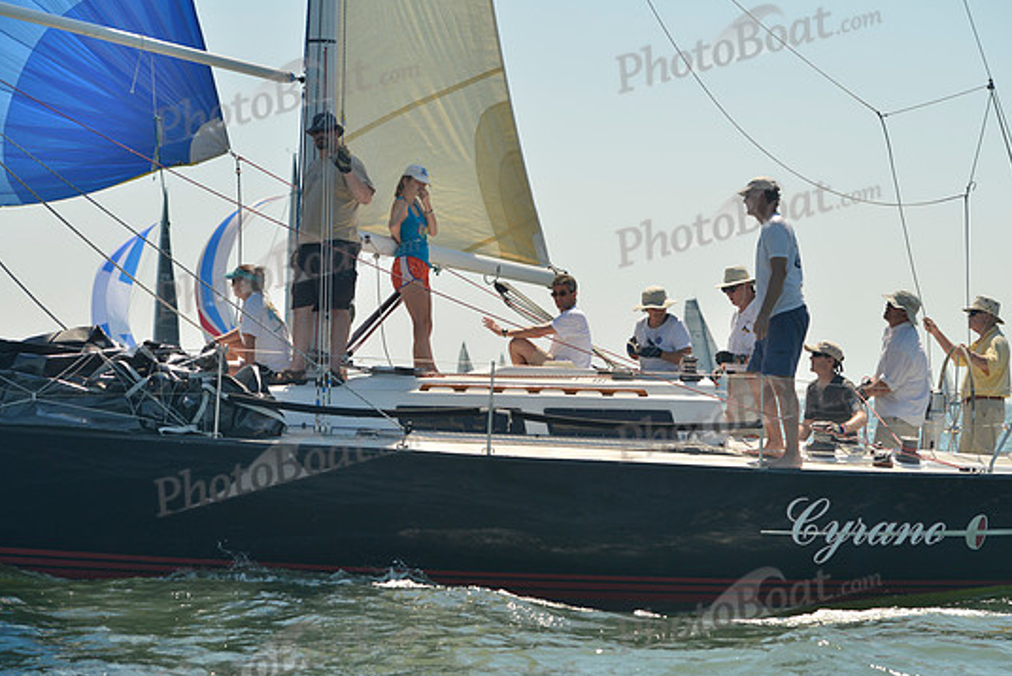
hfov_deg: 19.3
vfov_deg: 12.9
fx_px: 2981
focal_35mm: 106
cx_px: 519
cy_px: 343
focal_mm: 98
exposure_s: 1/640
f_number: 5.6
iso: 200
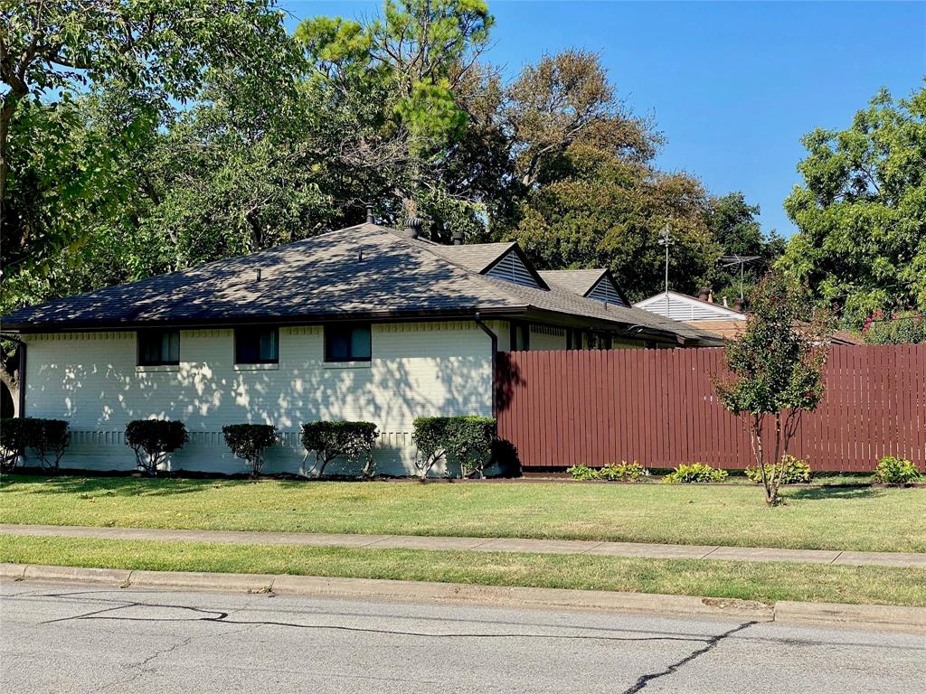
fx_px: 1391
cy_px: 347
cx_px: 463
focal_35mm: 52
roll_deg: -0.5
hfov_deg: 36.8
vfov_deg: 28.0
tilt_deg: +2.0
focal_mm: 6
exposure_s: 1/1295
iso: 20
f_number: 2
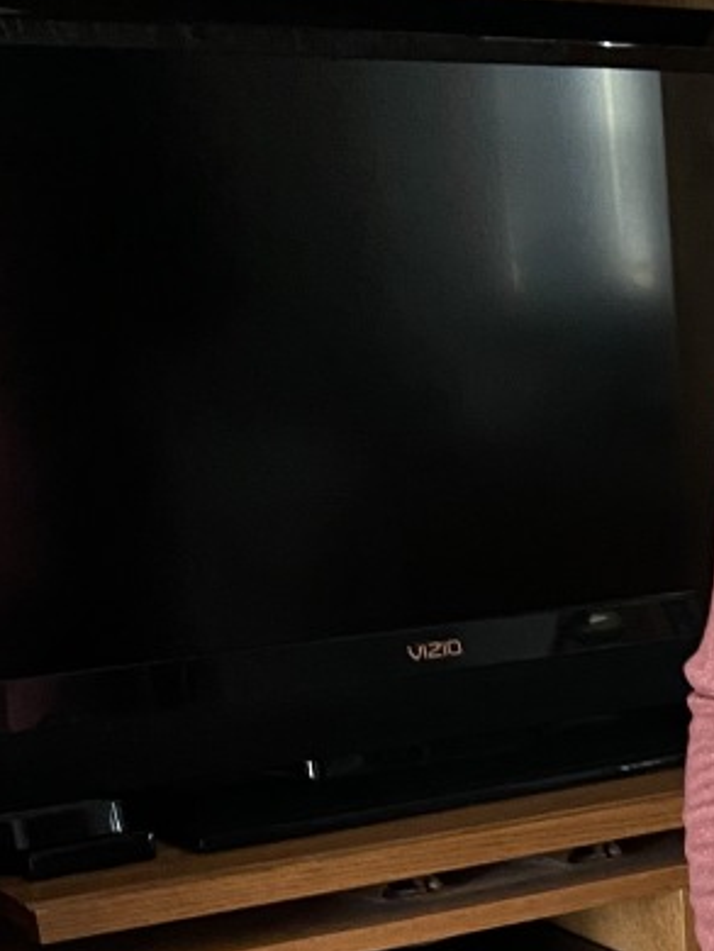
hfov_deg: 14.5
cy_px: 1060
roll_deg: +0.3
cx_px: 1245
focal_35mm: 91
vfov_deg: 20.5
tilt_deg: -19.6
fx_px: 2500
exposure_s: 1/60
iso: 200
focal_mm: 4.25
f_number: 1.8
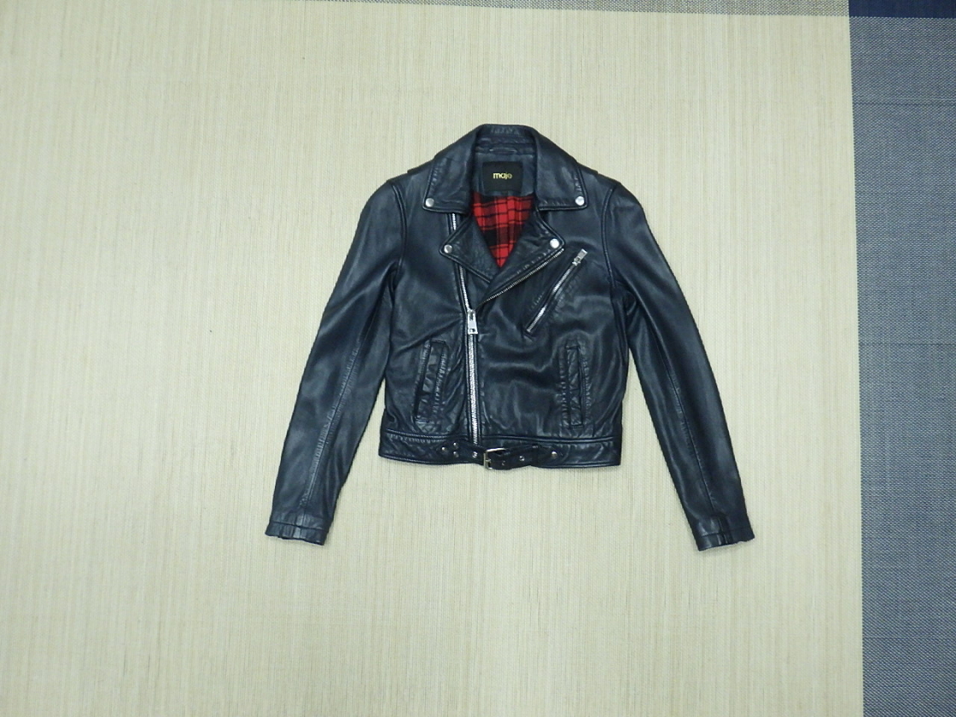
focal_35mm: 34
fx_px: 939
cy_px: 358
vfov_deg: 41.8
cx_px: 478
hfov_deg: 54.0
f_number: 3.8
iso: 640
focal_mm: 6.1
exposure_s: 1/60
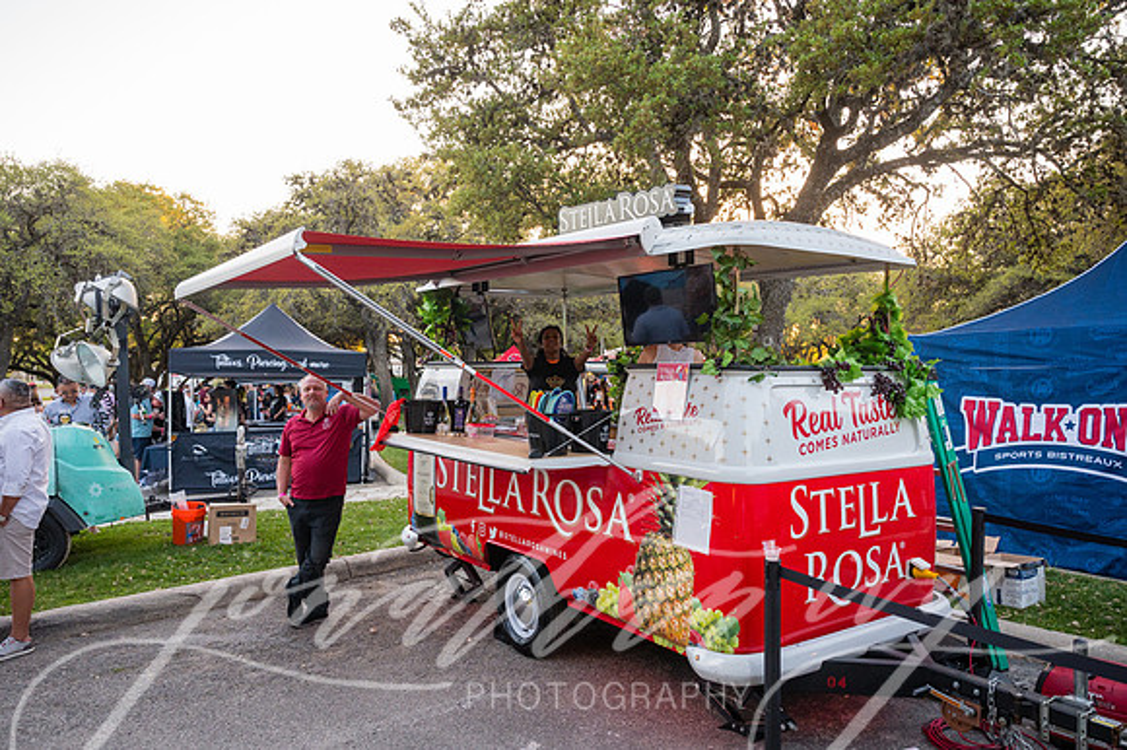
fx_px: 842
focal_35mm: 27
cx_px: 564
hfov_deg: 67.6
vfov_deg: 48.0
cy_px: 375
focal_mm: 25.5
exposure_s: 1/800
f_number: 4
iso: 1600
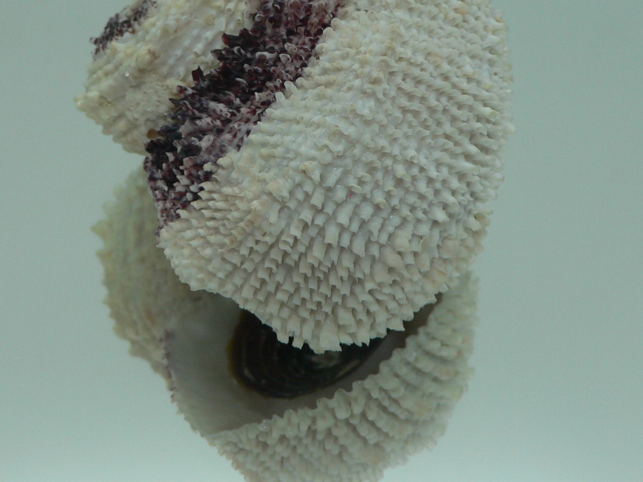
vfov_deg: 26.2
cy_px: 121
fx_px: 1022
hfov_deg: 34.9
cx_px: 294
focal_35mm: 55
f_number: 2.8
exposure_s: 1/60
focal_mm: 4.6
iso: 80
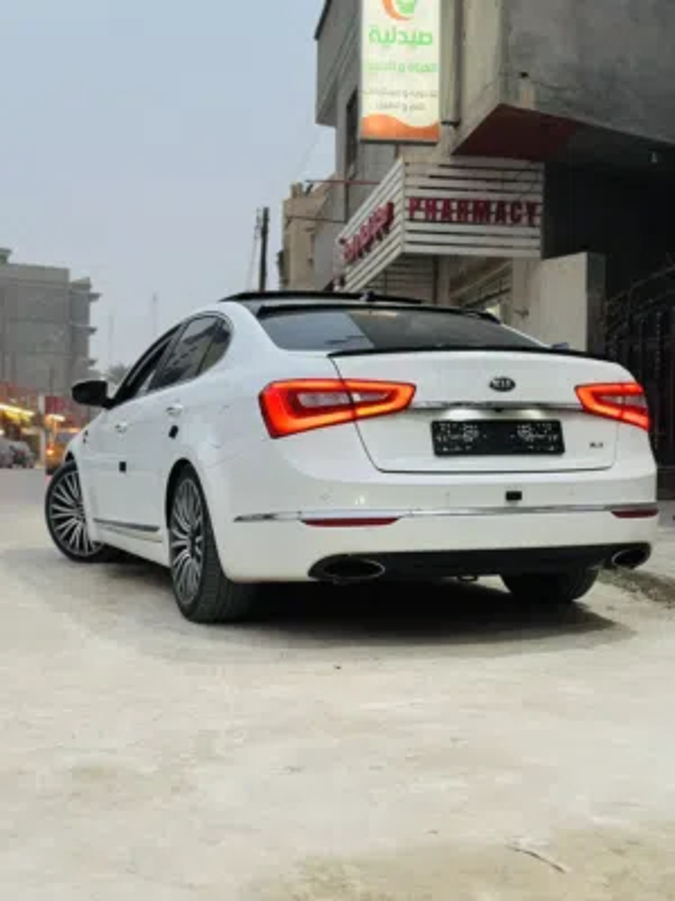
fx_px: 1248
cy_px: 450
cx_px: 338
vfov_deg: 39.7
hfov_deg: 30.3
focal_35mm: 48
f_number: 1.78
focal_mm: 6.86
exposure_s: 1/100
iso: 125
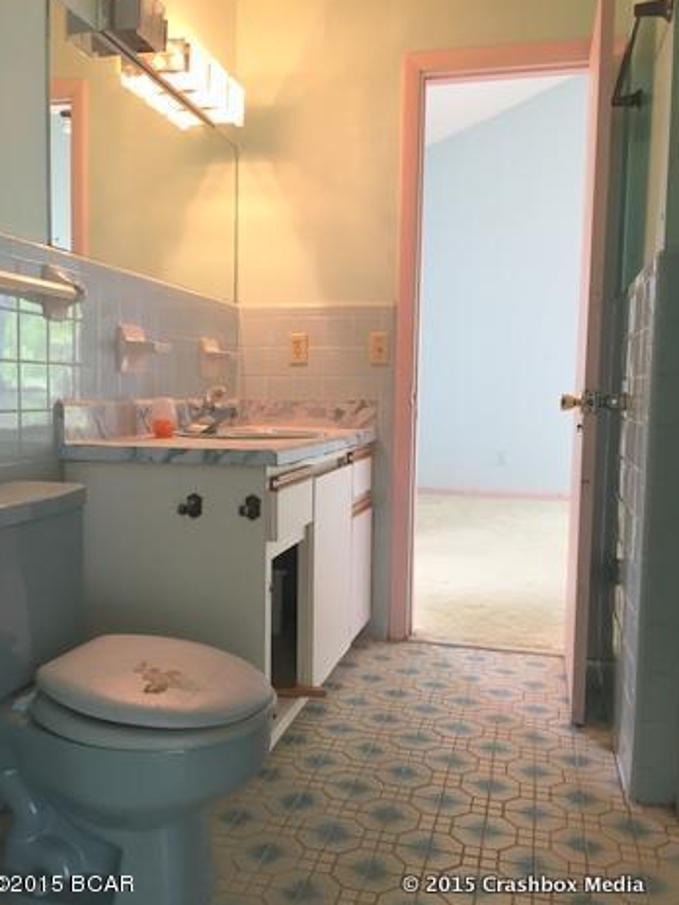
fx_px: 785
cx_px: 332
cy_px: 454
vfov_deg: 60.0
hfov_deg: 46.8
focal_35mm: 30
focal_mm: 4.15
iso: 80
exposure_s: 1/30
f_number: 2.2
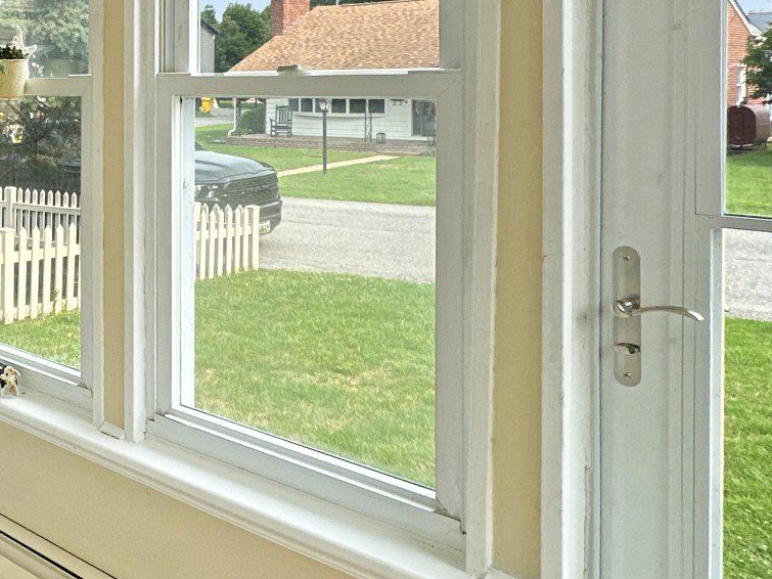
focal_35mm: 38
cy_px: 303
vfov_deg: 37.7
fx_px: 847
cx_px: -92
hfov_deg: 39.4
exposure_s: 1/670
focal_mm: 2.22
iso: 40
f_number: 2.2
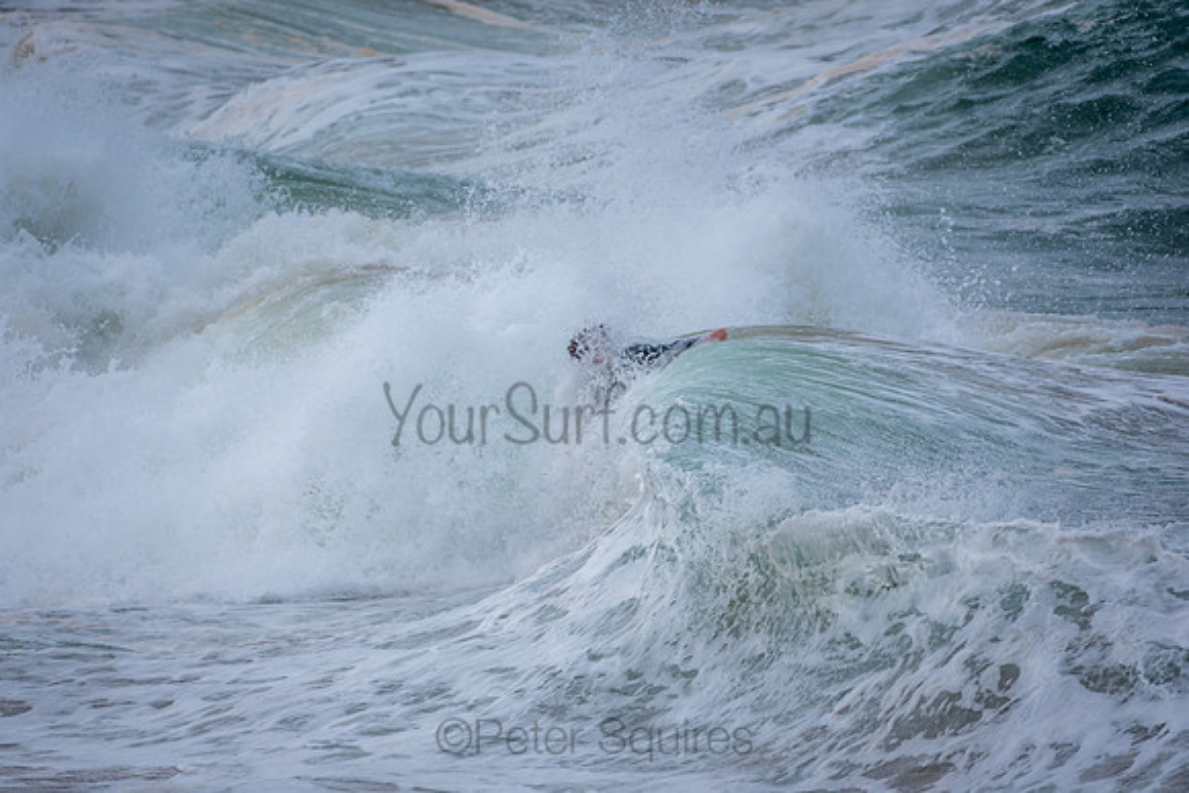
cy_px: 396
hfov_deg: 2.7
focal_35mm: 750
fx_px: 24775
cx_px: 594
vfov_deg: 1.8
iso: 200
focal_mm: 500
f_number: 5.6
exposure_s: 1/1000
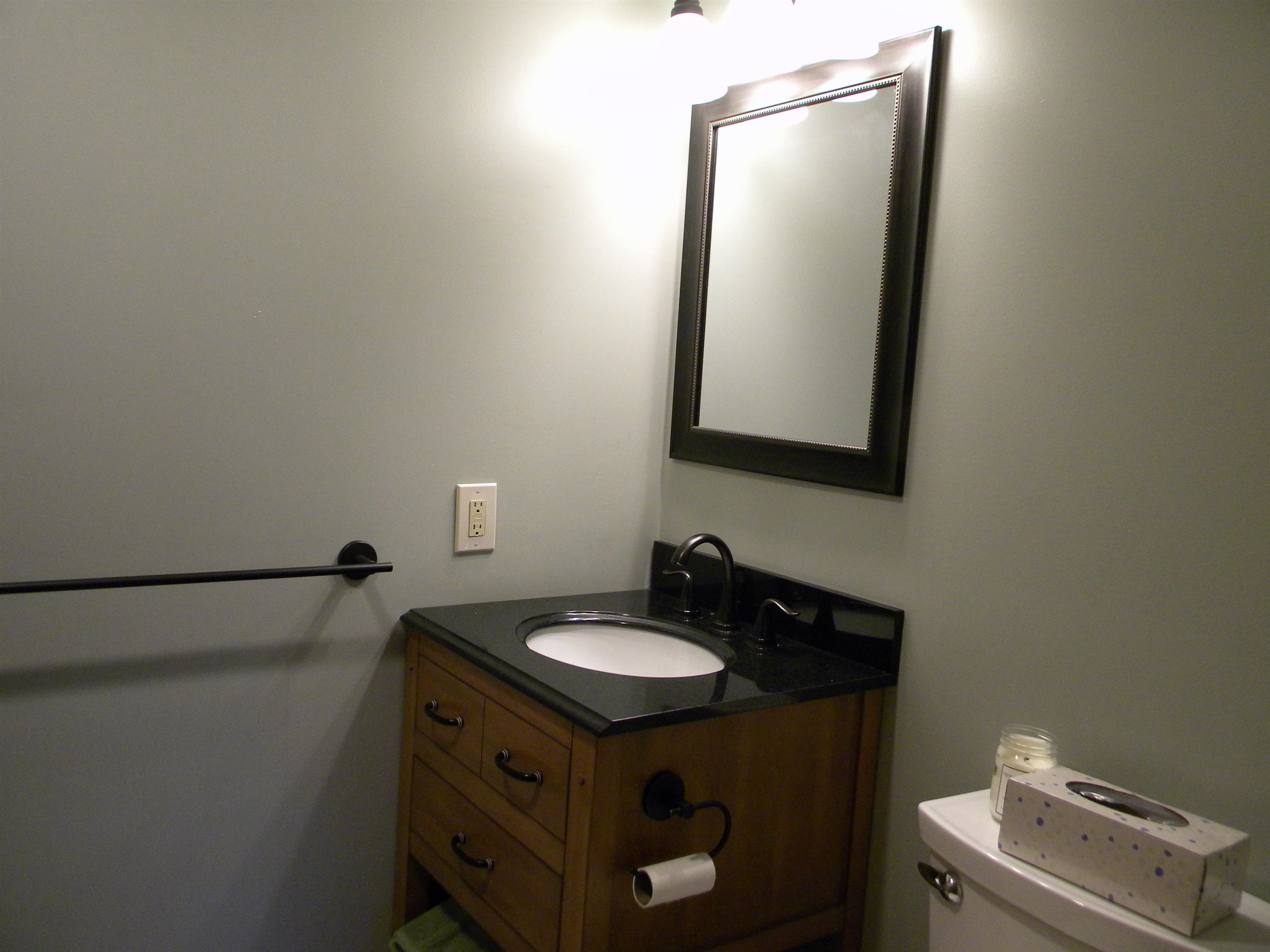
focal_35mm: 28
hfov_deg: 63.4
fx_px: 1027
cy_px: 476
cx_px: 635
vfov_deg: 49.7
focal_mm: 5
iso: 291
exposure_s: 1/53.2
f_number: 3.5
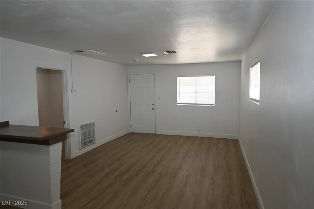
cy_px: 104
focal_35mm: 24
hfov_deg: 73.7
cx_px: 157
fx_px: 209
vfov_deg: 53.1
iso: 200
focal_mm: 16
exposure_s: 1/100
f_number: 5
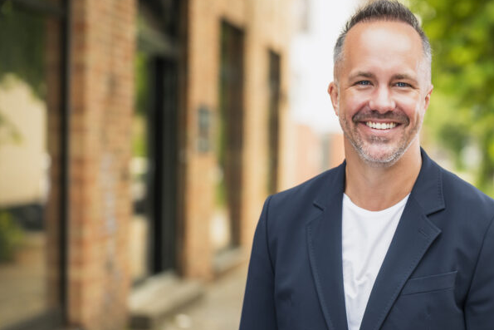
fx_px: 1180
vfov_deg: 15.9
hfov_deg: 23.3
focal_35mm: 86
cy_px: 212
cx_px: 404
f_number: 1.6
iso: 100
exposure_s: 1/200
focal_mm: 50
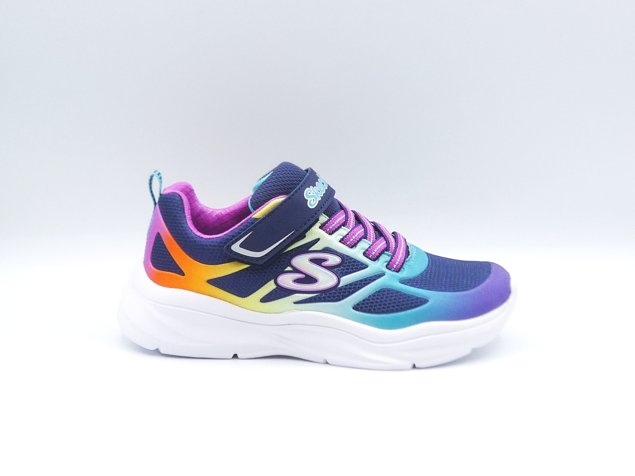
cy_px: 238
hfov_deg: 37.5
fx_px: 936
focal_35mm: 51
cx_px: 318
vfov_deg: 28.6
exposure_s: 1/200
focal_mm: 5.1
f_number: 4
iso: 100
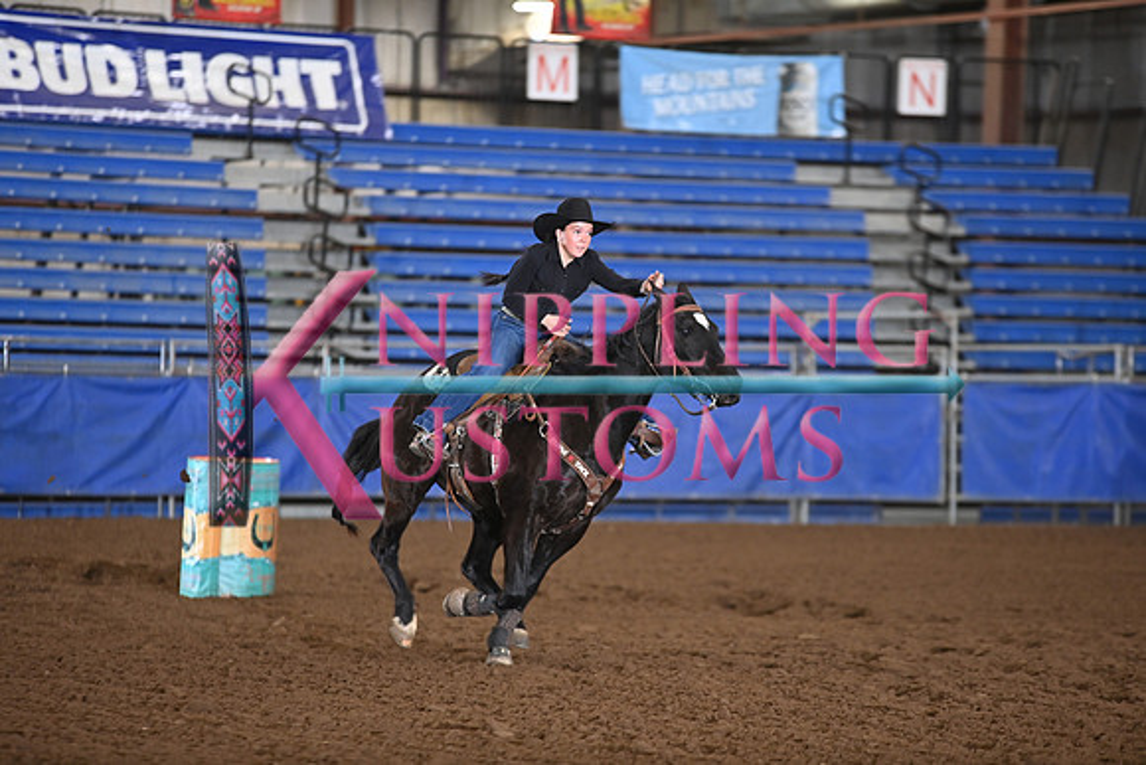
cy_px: 382
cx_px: 573
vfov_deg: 6.9
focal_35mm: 200
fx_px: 6368
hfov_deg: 10.3
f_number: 3.2
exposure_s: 1/250
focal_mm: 200
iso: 1250
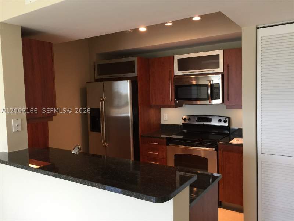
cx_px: 147
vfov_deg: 48.2
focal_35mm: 29
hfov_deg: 61.7
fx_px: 246
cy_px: 110
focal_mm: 4.15
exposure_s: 1/30
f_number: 2.2
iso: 40
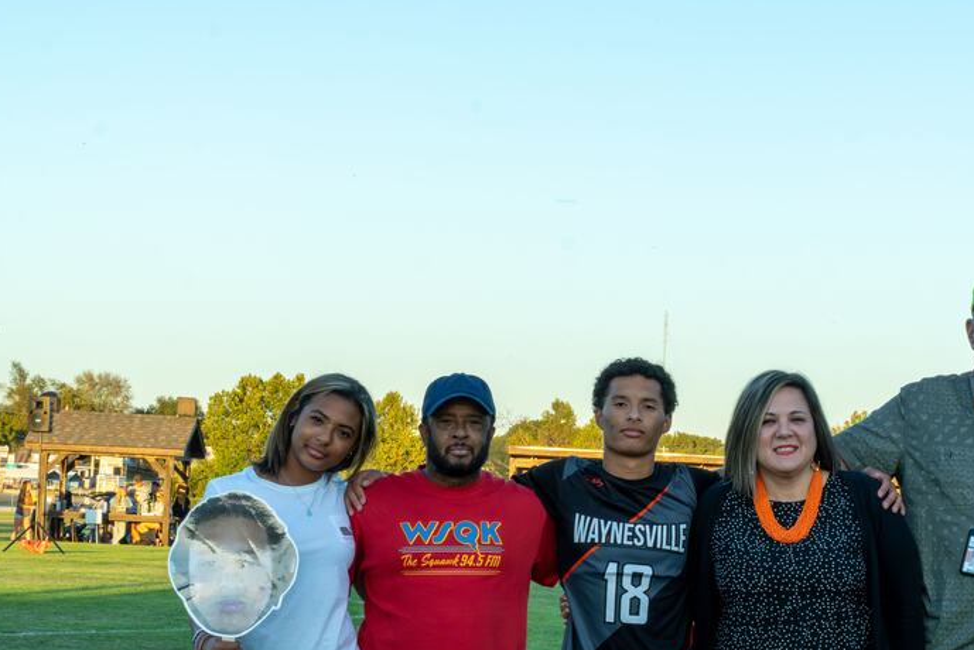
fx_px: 2896
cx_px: 663
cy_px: 399
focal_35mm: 107
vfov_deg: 12.8
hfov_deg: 19.0
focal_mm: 48
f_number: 16
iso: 1000
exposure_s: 1/125
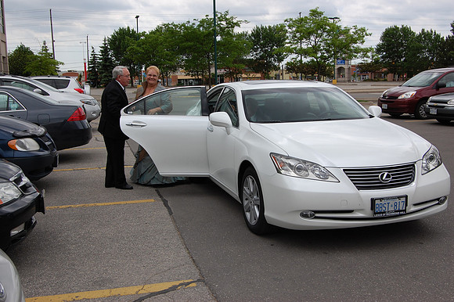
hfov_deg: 46.4
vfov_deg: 31.9
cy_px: 151
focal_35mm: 42
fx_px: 529
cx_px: 227
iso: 200
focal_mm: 28
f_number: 9
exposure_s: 1/320
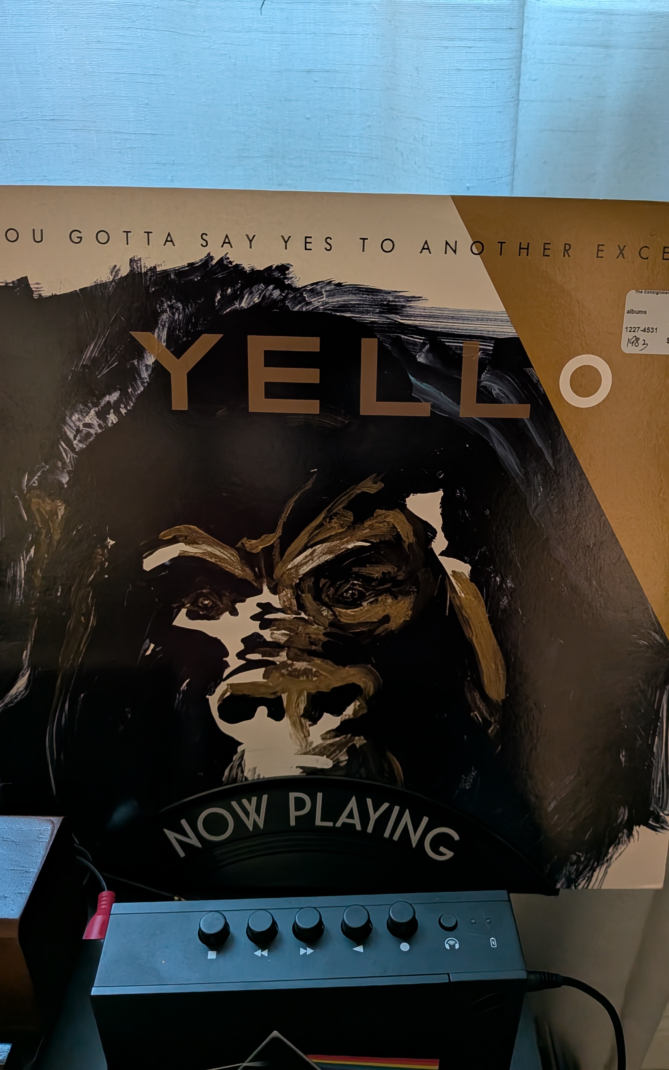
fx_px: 759
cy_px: 537
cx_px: 354
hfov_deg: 47.6
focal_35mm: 26
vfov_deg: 70.4
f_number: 1.7
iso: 333
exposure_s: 1/24
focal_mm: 4.53
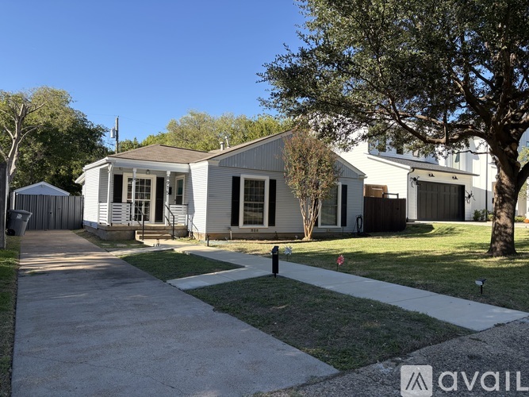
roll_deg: -0.7
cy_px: 198
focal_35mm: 26
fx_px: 397
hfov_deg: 67.3
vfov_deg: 53.0
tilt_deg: +2.6
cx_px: 264
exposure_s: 1/1901
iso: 64
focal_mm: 5.96
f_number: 1.6
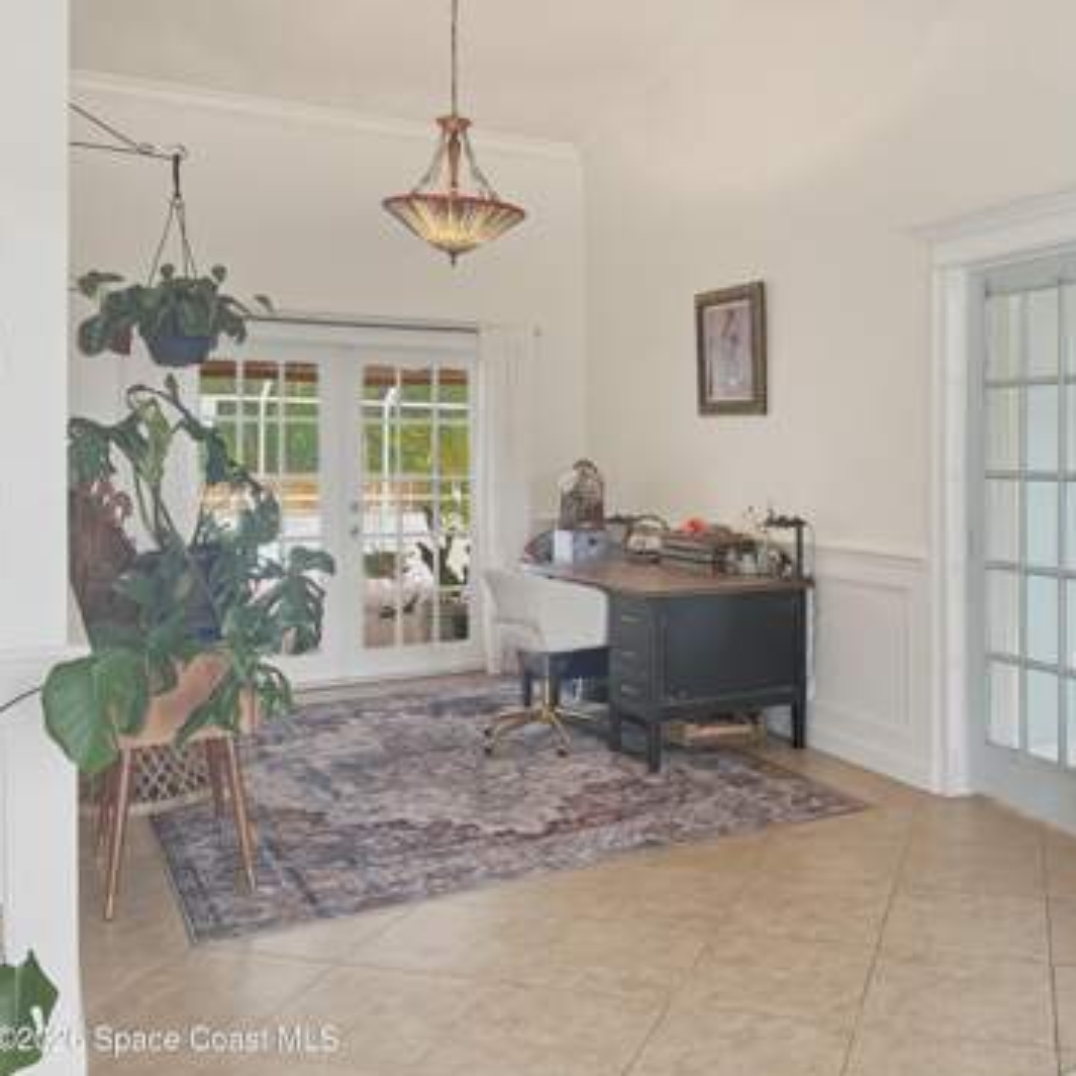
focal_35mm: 31
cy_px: 541
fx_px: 1090
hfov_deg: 51.5
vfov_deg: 52.5
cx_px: 718
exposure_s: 1/60
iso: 100
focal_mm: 4.2
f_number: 1.8
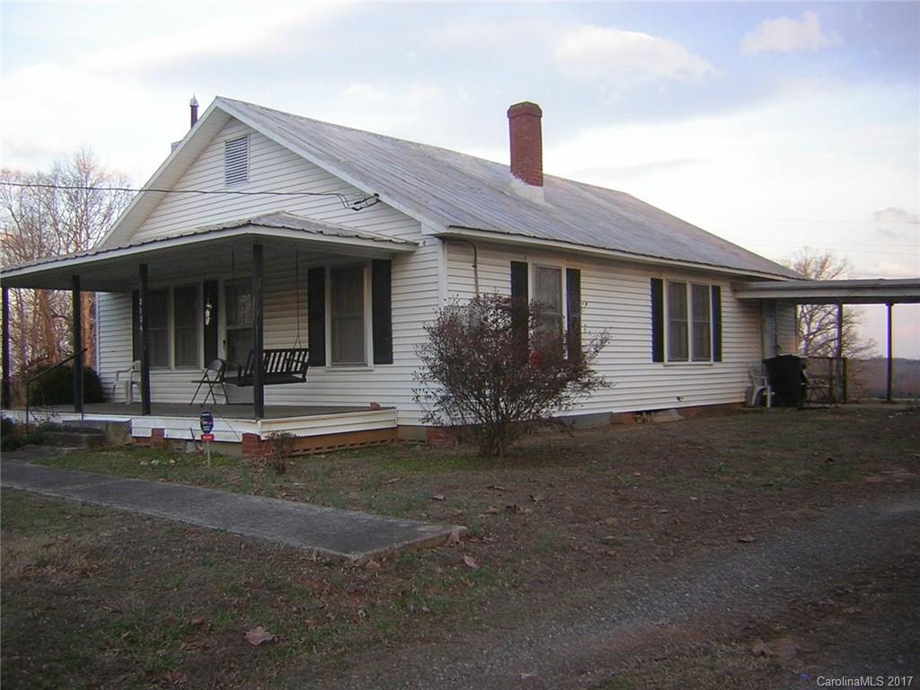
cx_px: 460
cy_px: 345
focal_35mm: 36
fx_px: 957
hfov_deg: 51.4
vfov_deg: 39.7
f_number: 2.6
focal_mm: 4.7
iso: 50
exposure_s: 1/140
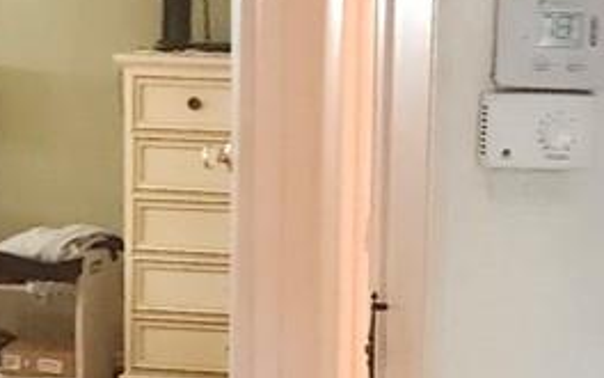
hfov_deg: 14.1
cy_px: 479
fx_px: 2436
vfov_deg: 8.7
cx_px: 350
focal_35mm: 148
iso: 800
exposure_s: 1/120
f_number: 1.8
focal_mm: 5.54
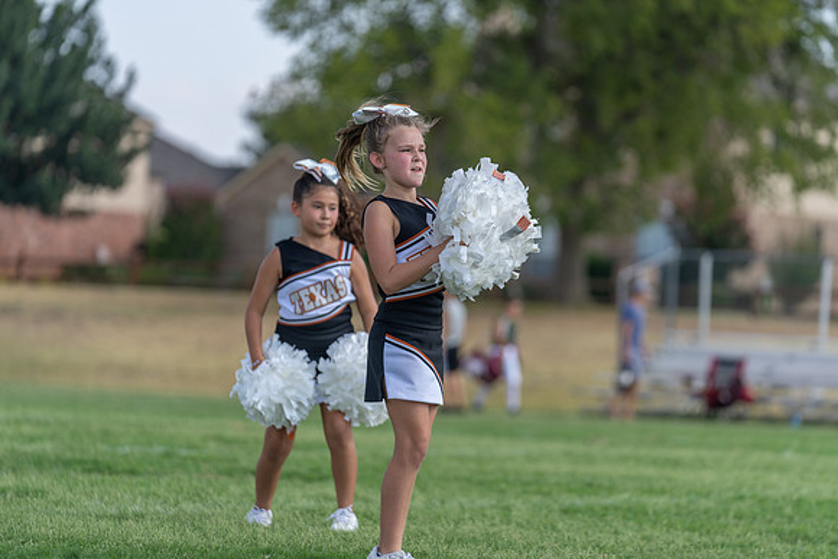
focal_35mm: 200
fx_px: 4656
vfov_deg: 6.9
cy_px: 280
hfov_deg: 10.3
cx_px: 419
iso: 125
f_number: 3.5
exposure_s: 1/1000
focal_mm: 200
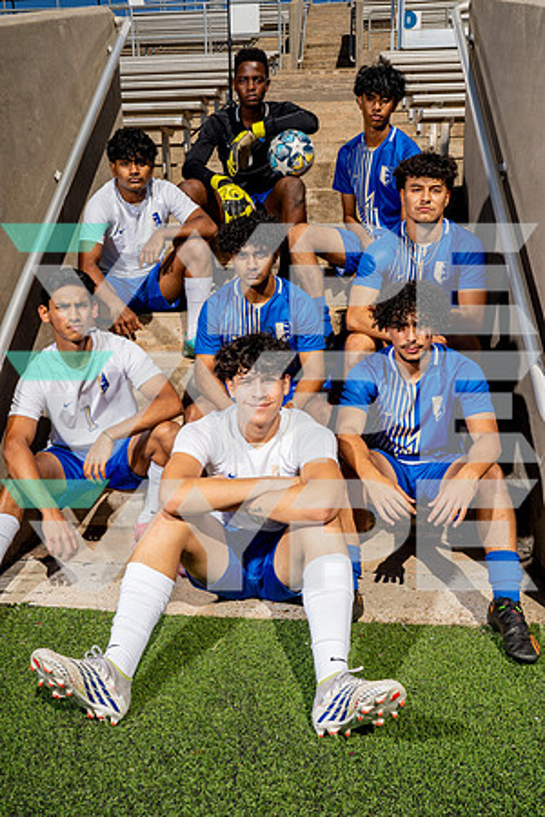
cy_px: 408
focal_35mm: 32
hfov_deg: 41.1
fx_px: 727
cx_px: 272
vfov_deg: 58.7
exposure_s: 1/250
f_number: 14
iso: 100
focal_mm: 32
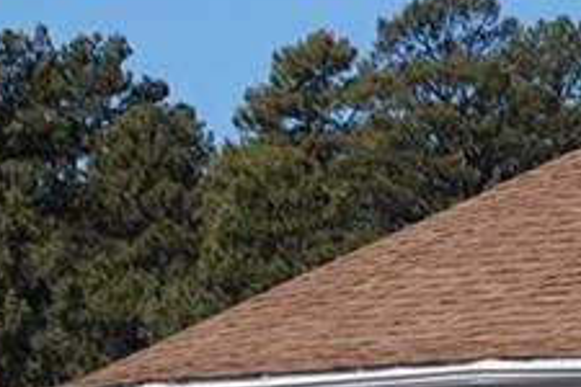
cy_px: 591
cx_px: 1242
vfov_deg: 1.8
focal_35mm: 761
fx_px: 12281
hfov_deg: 2.7
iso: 100
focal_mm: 39.42
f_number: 4
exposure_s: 1/1250
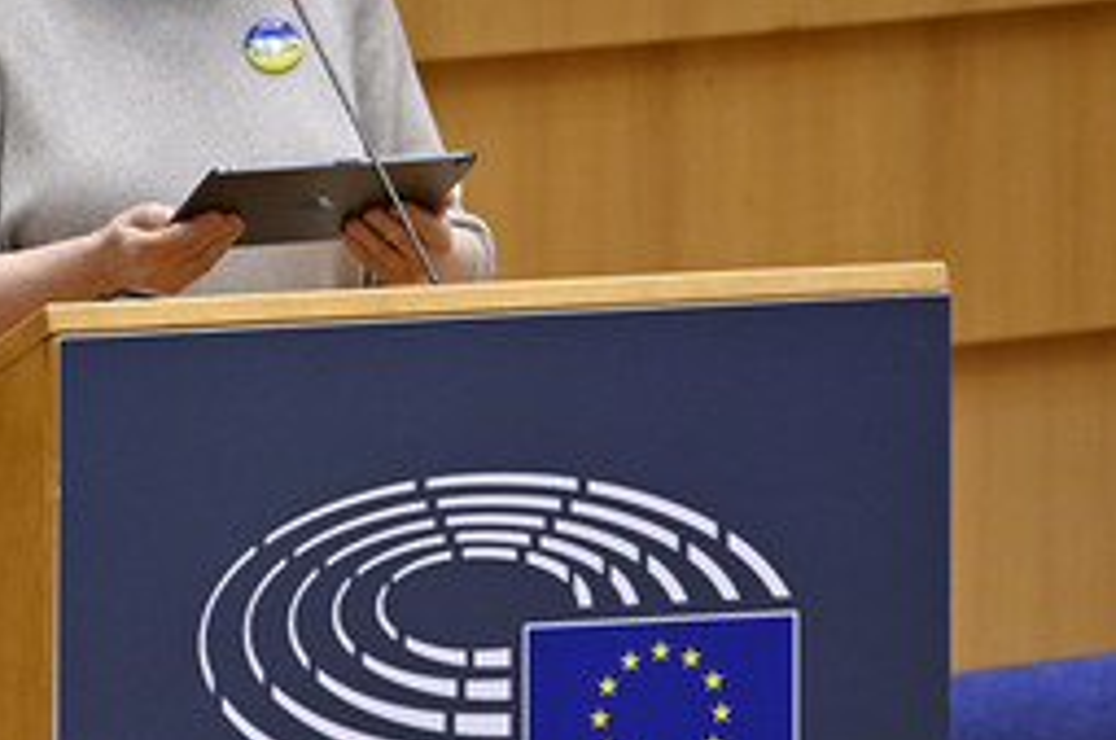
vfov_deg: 1.3
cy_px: 197
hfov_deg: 1.9
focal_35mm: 1063
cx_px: 199
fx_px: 32891
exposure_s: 1/500
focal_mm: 600
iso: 4000
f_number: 6.3
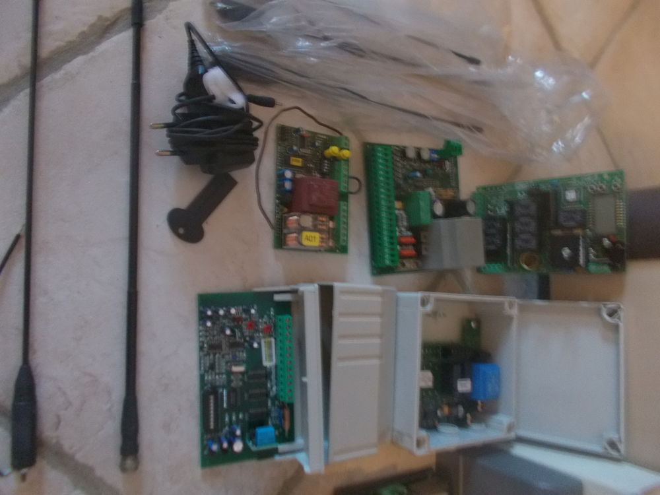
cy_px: 248
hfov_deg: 67.3
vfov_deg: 53.1
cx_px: 330
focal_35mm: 26
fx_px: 496
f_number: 3.2
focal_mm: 4.6
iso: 400
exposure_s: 1/6
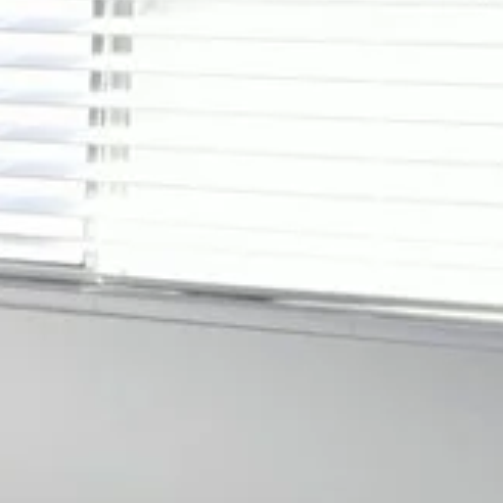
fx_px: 2532
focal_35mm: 154
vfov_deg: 11.3
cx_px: -561
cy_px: 153
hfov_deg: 10.3
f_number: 2.8
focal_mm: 29
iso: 160
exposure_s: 1/60
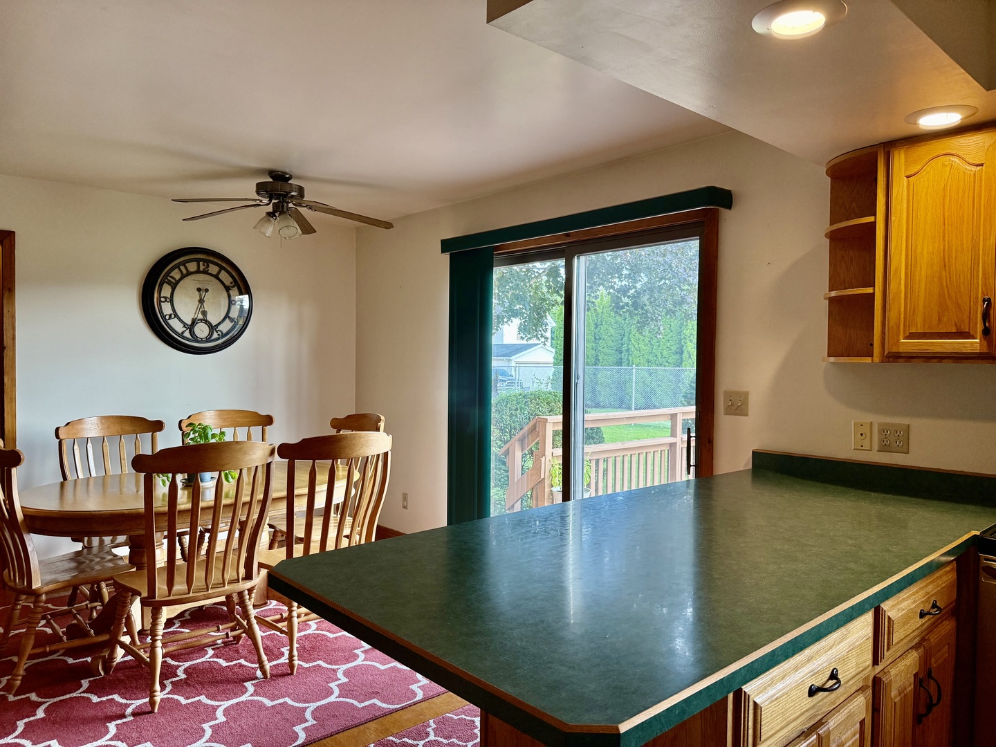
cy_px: 374
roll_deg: -0.5
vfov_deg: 56.8
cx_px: 498
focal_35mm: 24
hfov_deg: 71.6
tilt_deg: -0.7
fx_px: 691
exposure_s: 1/120
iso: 250
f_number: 1.78
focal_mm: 6.76
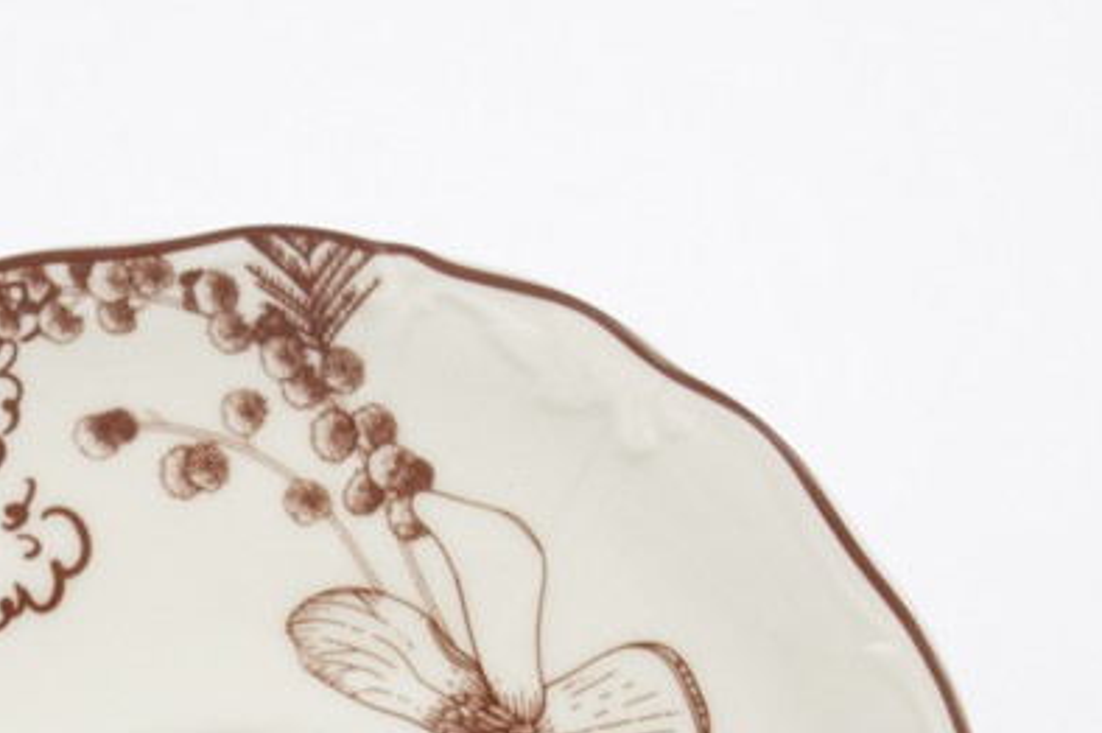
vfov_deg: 5.7
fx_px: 7187
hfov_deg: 8.7
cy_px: 1463
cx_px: -196
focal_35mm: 235
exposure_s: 1/100
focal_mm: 37.5
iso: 100
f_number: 20
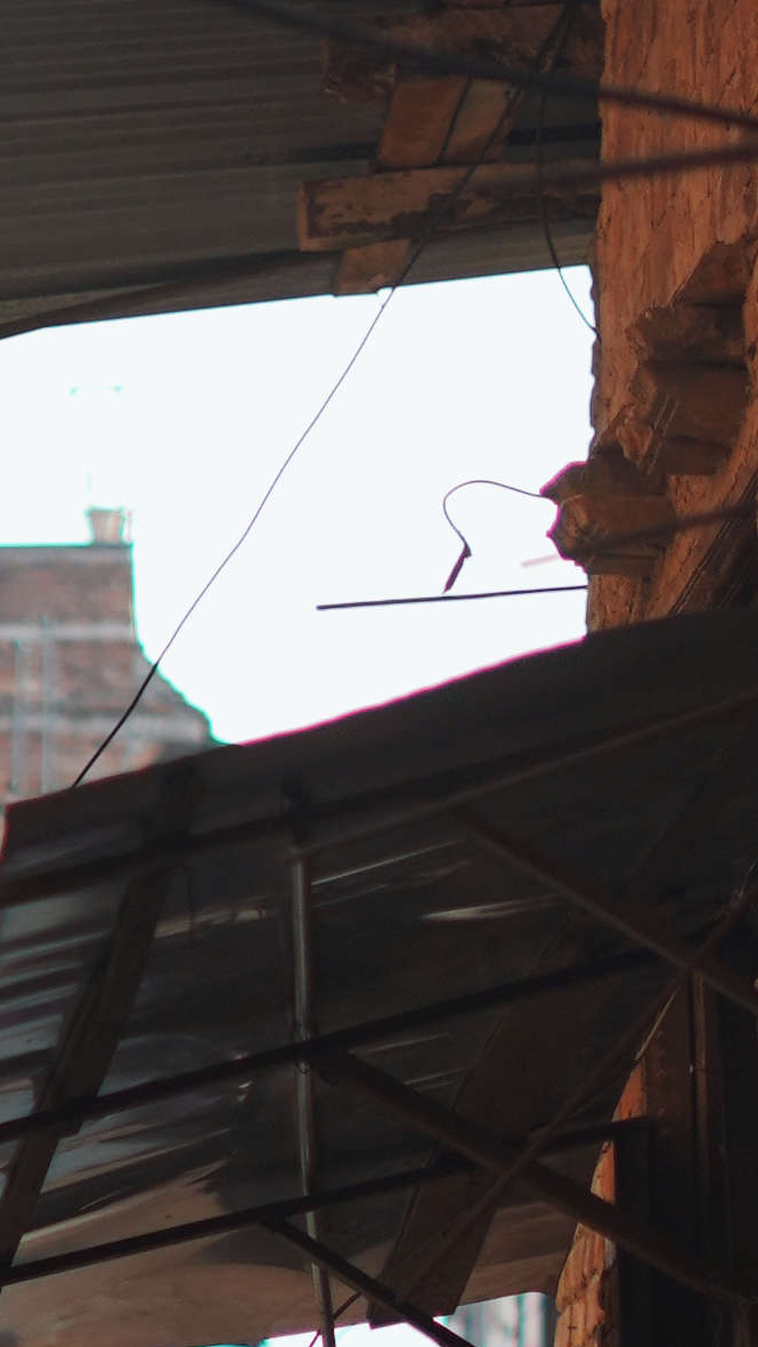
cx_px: -473
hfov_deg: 4.5
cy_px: 2199
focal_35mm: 266
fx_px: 9497
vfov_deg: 7.9
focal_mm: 50
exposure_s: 1/2500
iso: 160
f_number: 1.8
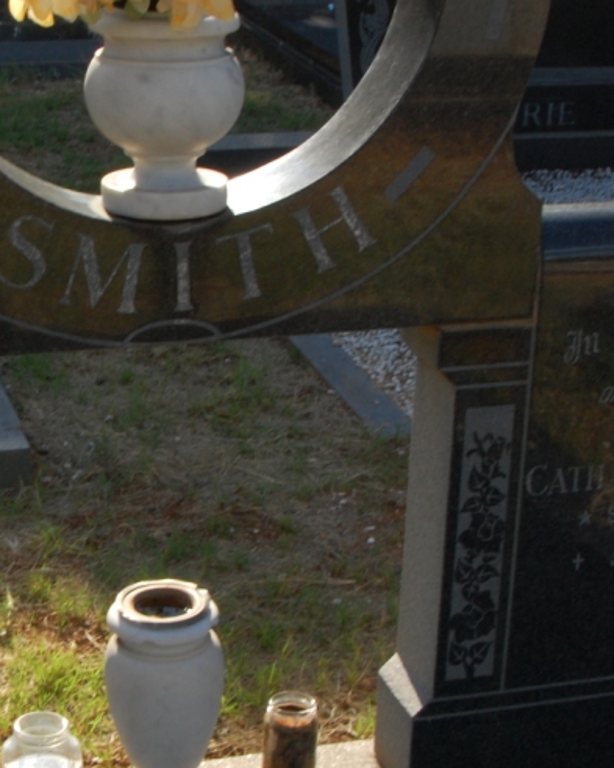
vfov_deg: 23.2
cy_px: 274
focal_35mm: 82
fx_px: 1864
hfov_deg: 18.6
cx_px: 144
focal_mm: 28
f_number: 22
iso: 400
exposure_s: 1/50
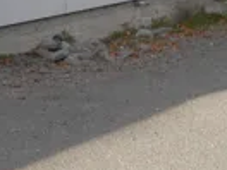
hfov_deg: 6.9
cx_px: -234
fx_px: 1830
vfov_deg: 4.9
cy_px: 594
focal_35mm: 279
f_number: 10
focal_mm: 18
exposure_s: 1/100
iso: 200
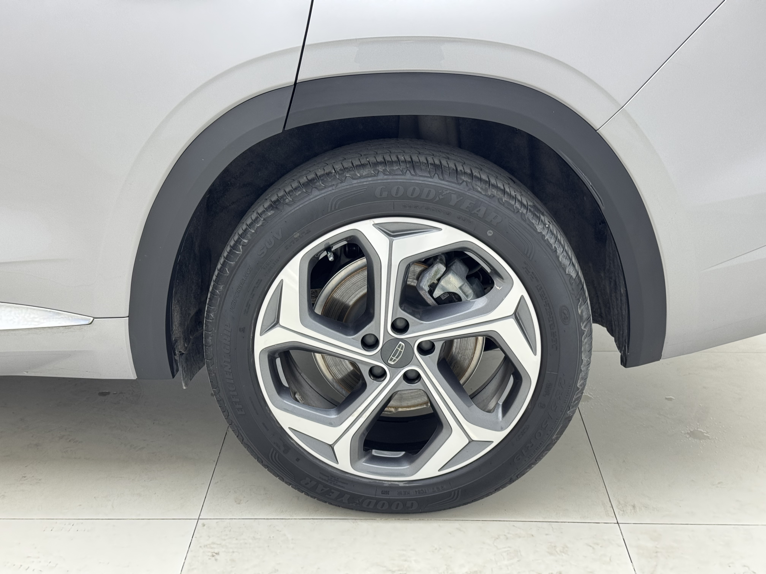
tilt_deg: -20.9
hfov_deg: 39.7
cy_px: 287
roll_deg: +0.7
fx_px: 1062
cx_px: 383
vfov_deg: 30.3
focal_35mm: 48
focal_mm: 6.76
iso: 64
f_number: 1.78
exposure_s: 1/100
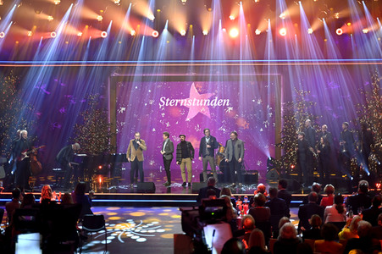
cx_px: 191
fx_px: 732
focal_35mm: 69
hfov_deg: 29.3
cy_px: 127
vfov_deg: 19.7
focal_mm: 69
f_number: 2.8
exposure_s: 1/160
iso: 400
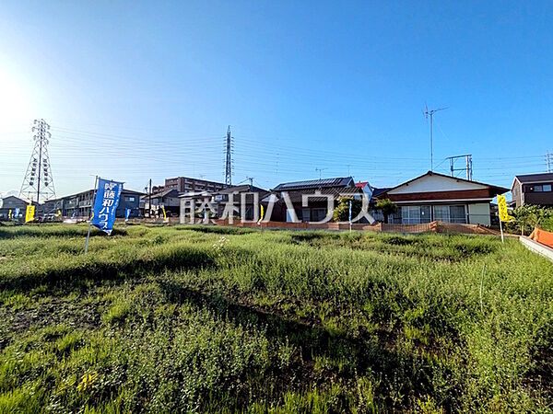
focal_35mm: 14
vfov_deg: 85.7
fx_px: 224
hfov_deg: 102.1
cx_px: 276
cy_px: 207
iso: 48
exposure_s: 1/4587
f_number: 2.2
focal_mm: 1.83
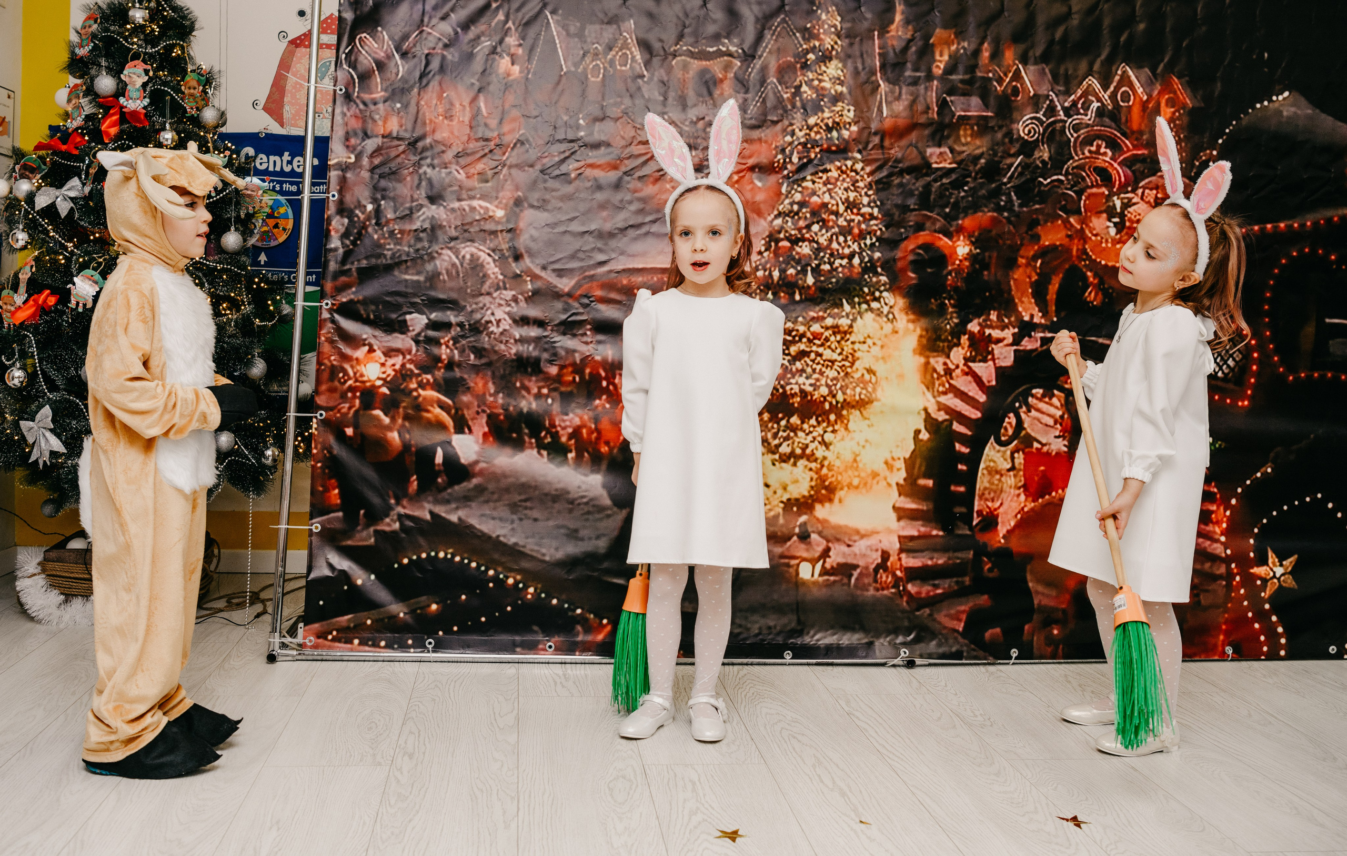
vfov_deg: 35.0
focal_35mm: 37
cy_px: 368
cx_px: 612
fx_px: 1355
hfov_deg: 52.8
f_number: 4.5
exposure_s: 1/160
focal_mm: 30
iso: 320
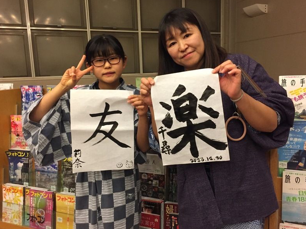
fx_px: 265
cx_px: 156
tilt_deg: -7.0
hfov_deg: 60.0
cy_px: 113
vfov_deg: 46.8
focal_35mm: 30
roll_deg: +2.0
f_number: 2.2
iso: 250
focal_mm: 4.15
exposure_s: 1/25
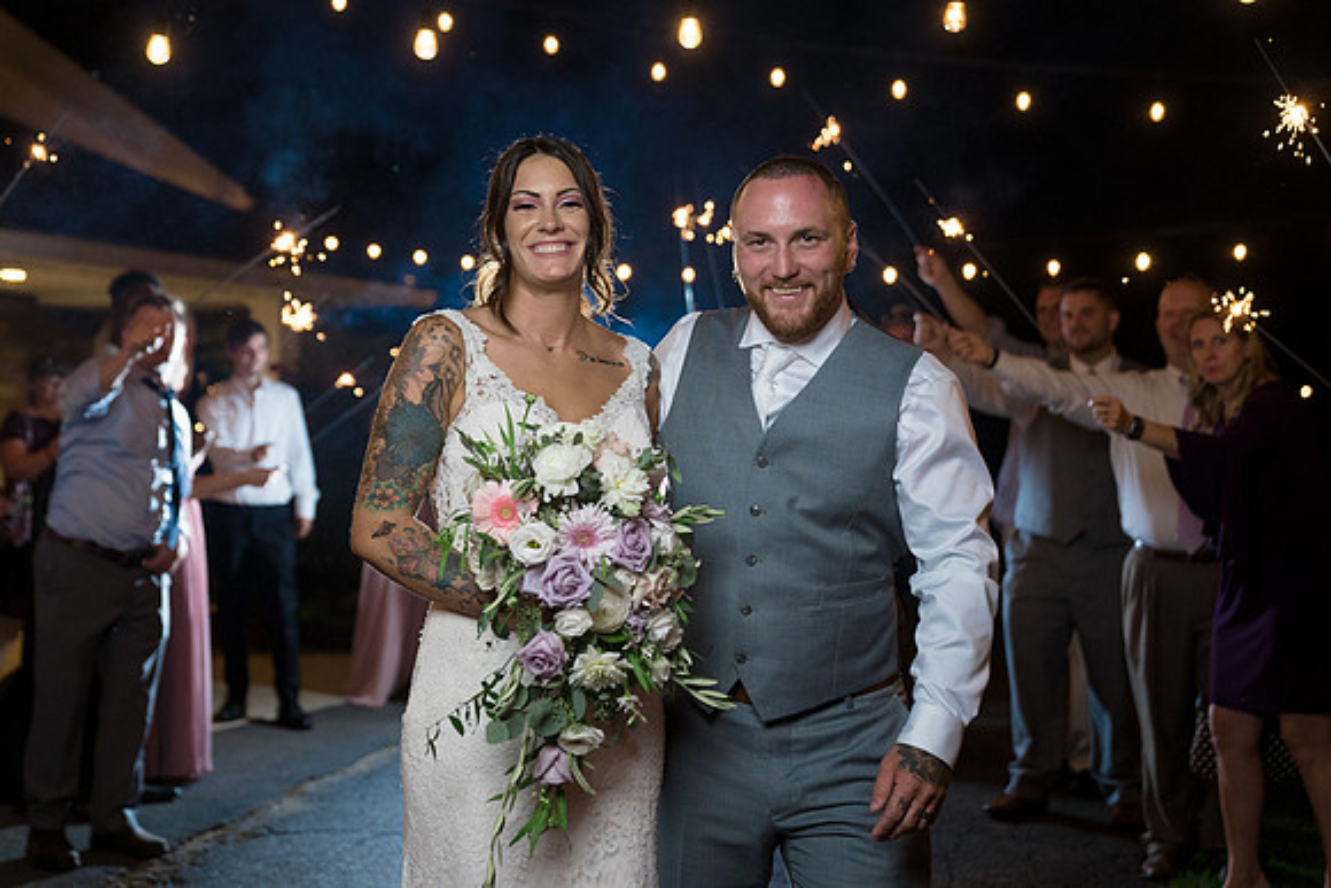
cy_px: 424
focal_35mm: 53
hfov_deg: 37.3
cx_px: 616
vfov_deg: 25.4
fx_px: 1973
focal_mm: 49
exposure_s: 1/200
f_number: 2.8
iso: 2000
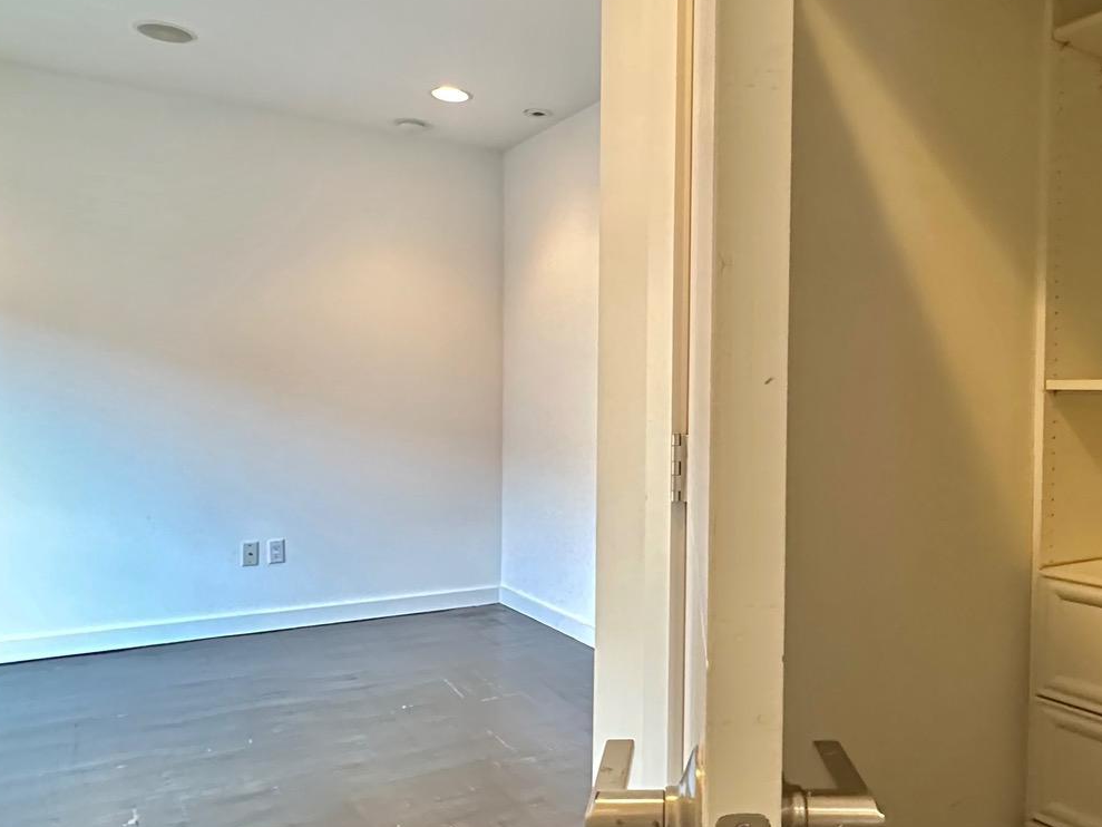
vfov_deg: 48.2
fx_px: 923
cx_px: 699
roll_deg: -0.6
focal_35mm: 29
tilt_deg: -2.1
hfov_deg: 60.7
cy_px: 429
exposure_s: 1/60
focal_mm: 2.22
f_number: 2.2
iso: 1000
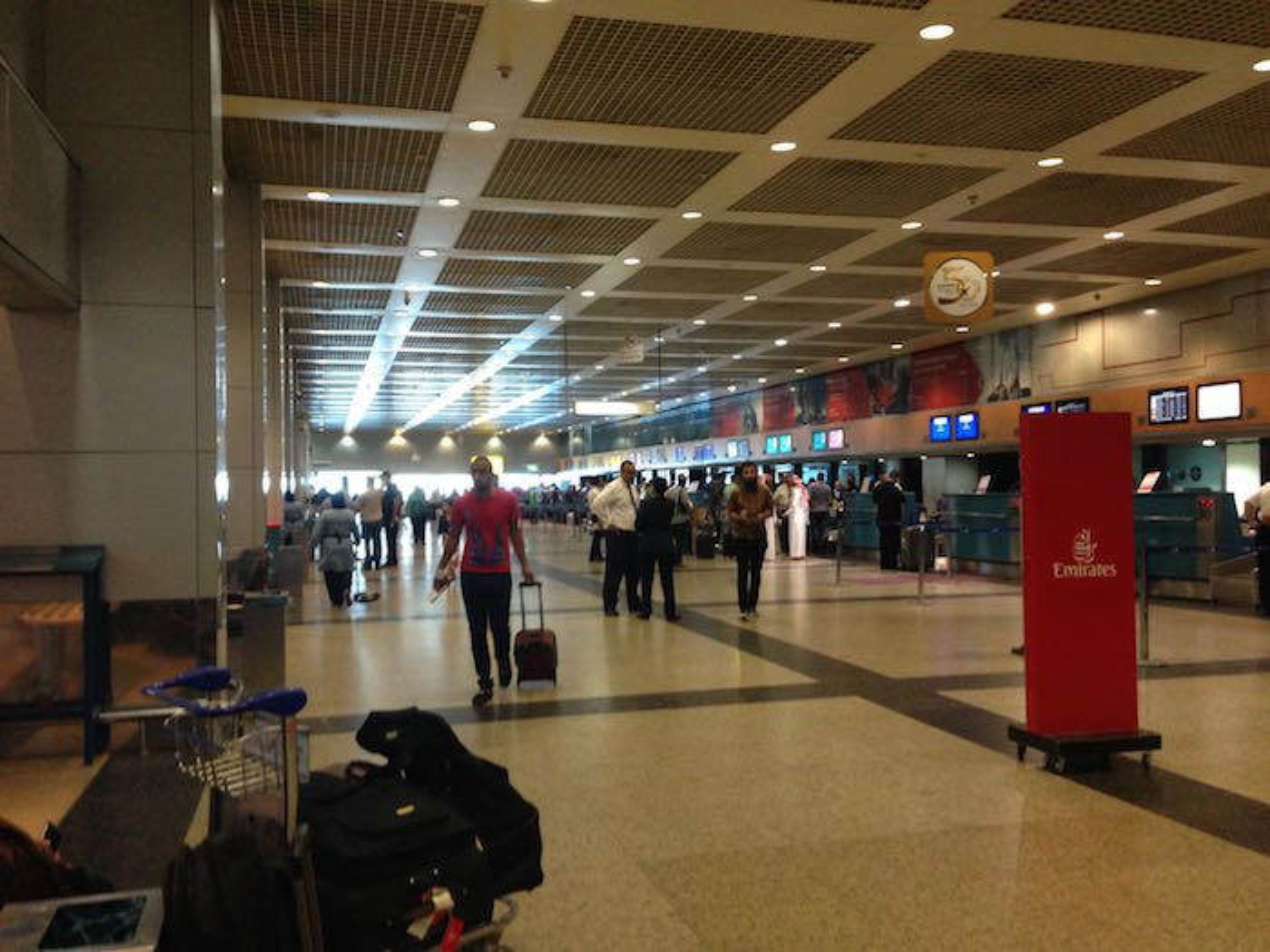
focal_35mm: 33
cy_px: 476
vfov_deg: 42.9
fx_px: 1211
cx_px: 635
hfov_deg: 55.4
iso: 250
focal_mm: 4.12
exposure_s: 1/20
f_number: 2.4
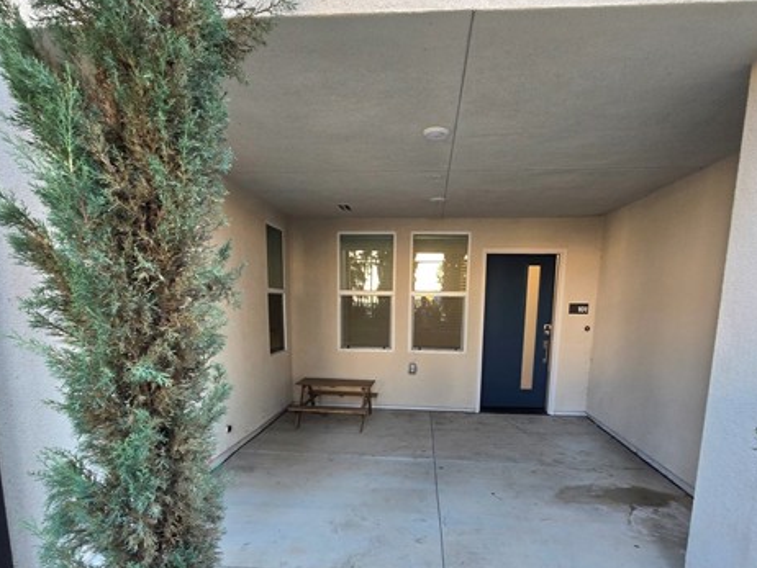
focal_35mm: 18
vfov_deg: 69.9
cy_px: 372
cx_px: 385
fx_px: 394
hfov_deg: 87.7
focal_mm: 2.2
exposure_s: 1/60.2
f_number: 2.2
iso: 100
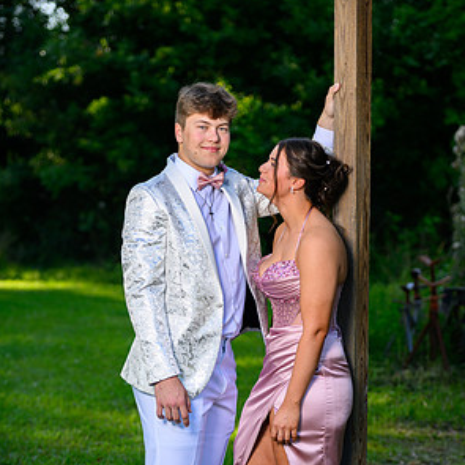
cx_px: 235
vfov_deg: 17.2
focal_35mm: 101
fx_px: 1535
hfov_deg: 17.2
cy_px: 318
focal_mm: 78
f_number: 2.8
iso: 125
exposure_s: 1/250
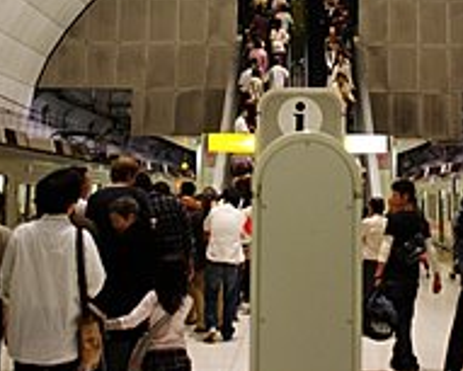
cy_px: -30
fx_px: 1087
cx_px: 291
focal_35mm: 79
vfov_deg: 18.7
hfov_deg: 24.0
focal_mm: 21
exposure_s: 1/25
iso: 400
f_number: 3.2
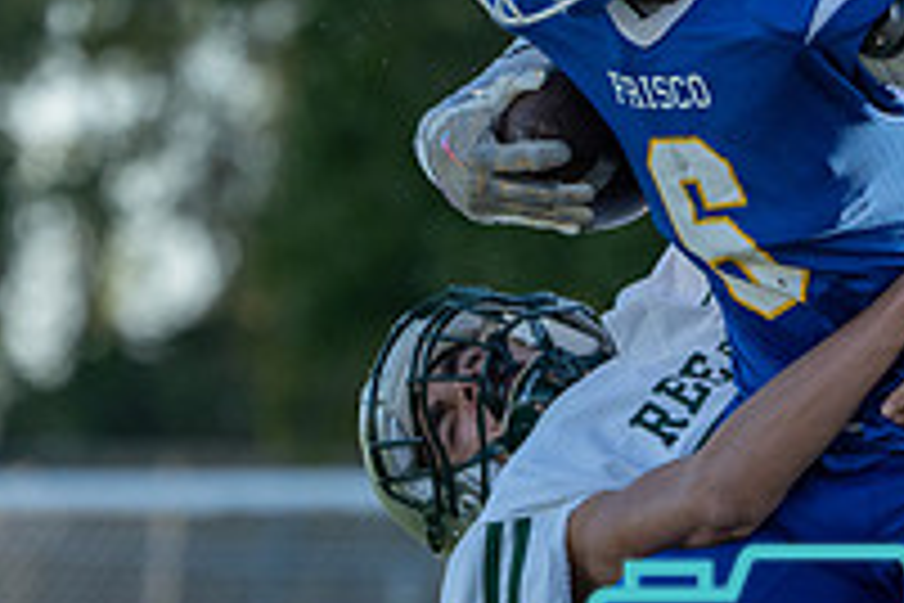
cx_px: 506
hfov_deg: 2.3
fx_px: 23000
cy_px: 798
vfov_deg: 1.5
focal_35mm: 916
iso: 500
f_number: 5.6
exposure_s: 1/1250
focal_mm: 279
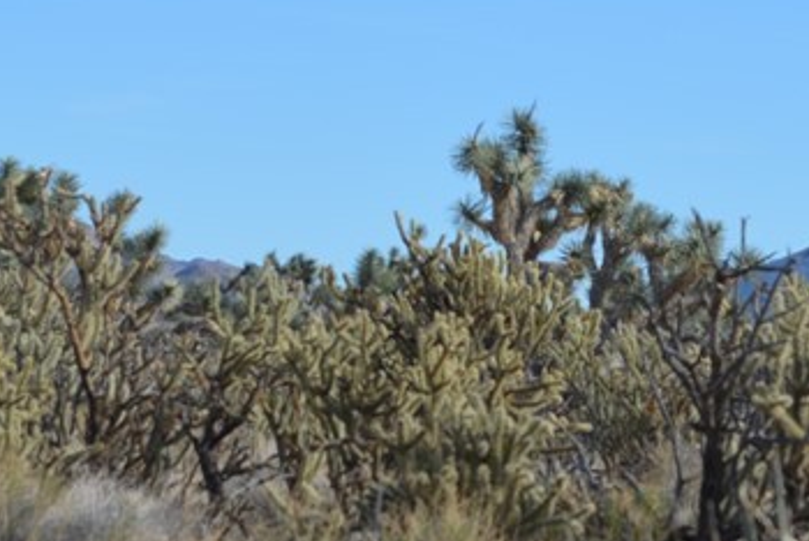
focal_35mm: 256
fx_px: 5747
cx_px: 511
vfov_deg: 5.4
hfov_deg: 8.0
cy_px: 178
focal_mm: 55
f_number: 8
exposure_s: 1/250
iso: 100
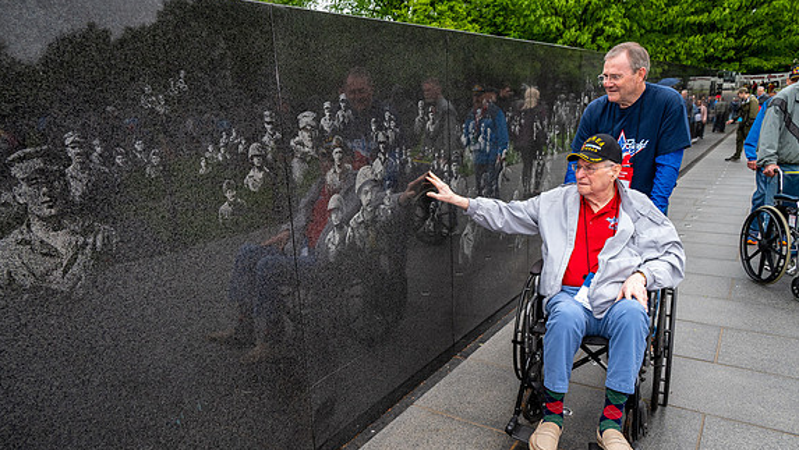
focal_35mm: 27
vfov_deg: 42.9
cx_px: 397
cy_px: 252
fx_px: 572
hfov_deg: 69.8
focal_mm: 25.5
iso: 2200
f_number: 8
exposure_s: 1/640
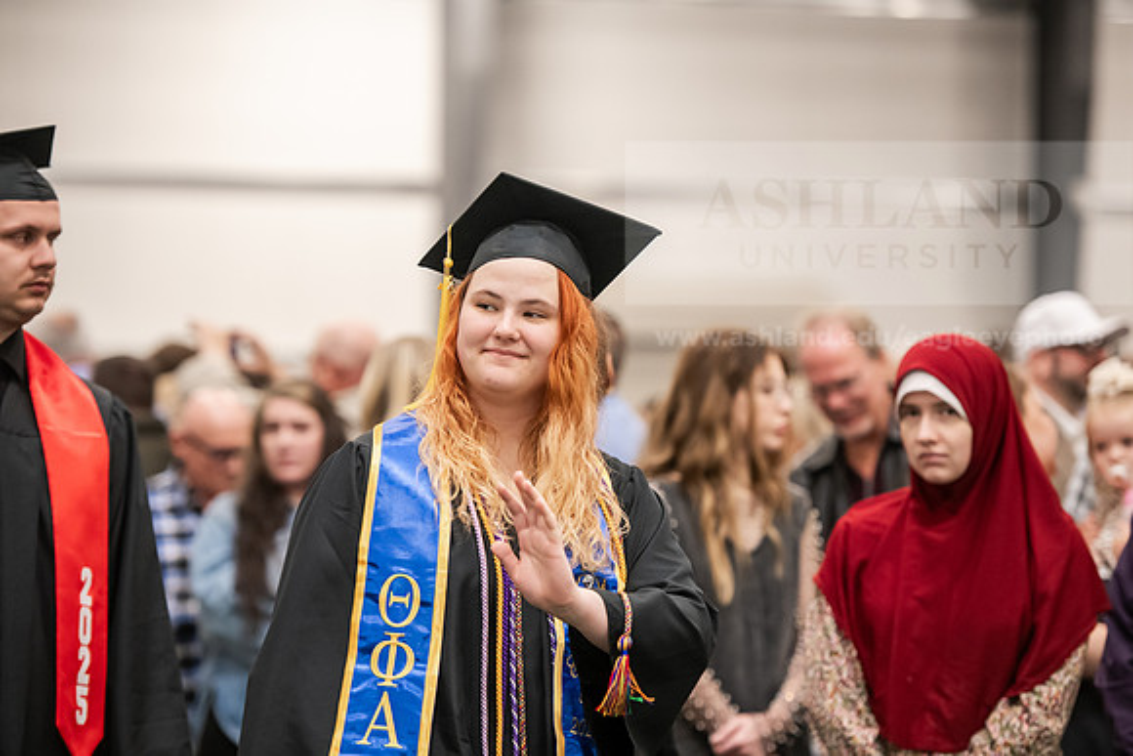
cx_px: 566
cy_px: 378
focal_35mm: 135
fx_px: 4250
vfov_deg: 10.2
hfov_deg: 15.2
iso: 2500
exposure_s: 1/200
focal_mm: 135
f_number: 3.2
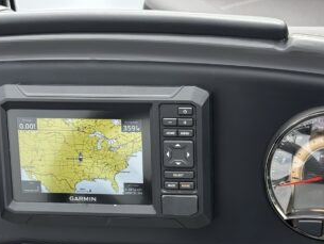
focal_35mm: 91
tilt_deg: -33.9
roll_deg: +3.4
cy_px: 212
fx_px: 852
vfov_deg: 16.1
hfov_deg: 21.4
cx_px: 217
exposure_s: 1/517
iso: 32
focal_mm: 5.96
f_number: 1.6
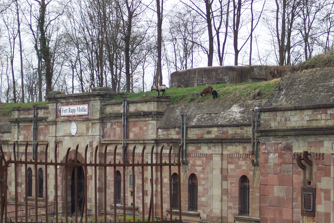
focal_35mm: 115
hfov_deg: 17.8
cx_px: 166
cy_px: 112
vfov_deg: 11.9
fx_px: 1067
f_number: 4.8
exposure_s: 1/250
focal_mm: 24
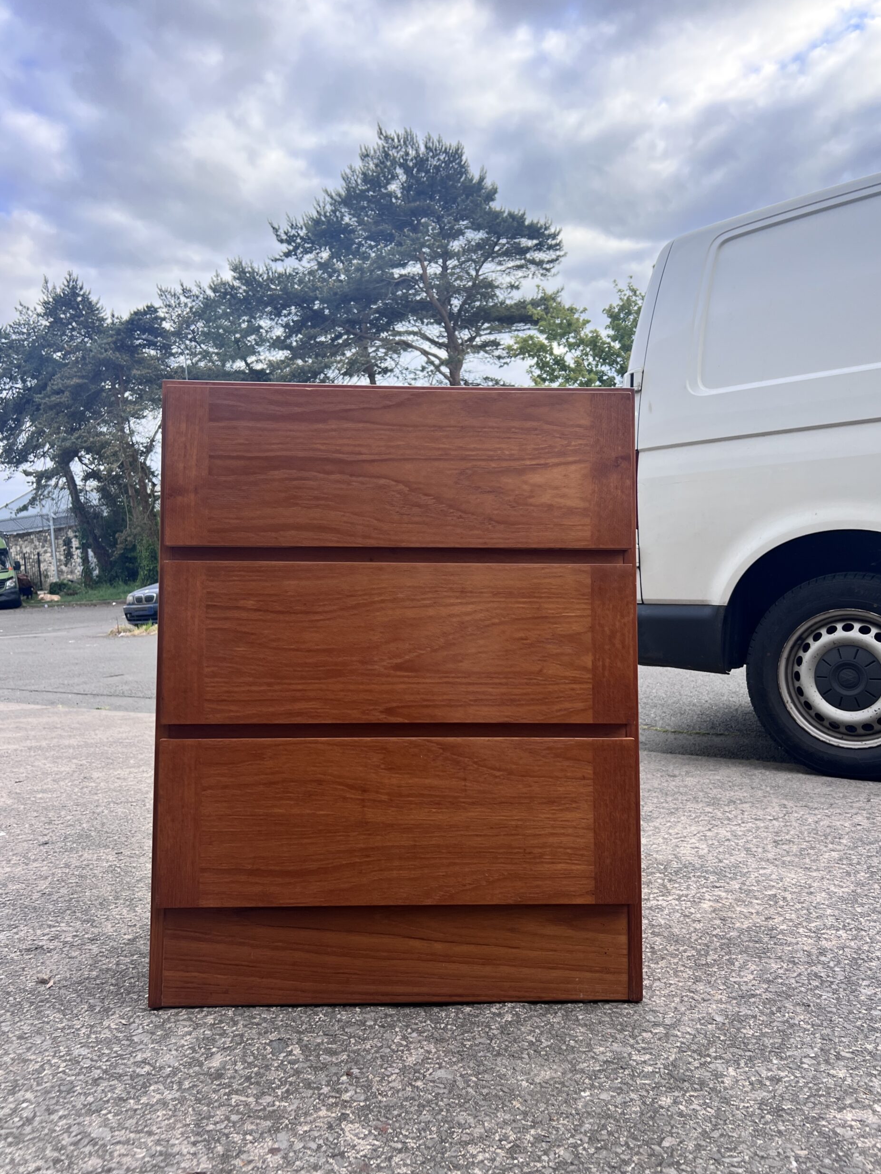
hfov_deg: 51.4
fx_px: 916
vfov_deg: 65.3
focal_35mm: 27
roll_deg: +4.2
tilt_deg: -2.9
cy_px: 582
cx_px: 434
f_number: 1.5
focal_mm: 5.7
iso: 50
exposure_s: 1/738
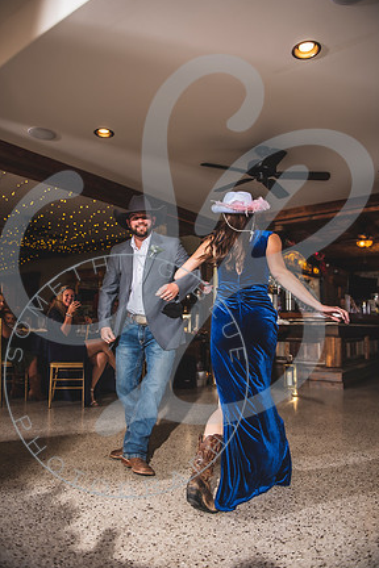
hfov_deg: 51.3
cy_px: 276
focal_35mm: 25
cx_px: 186
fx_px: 395
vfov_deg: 71.5
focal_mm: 24
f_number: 2.8
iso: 100
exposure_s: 1/100
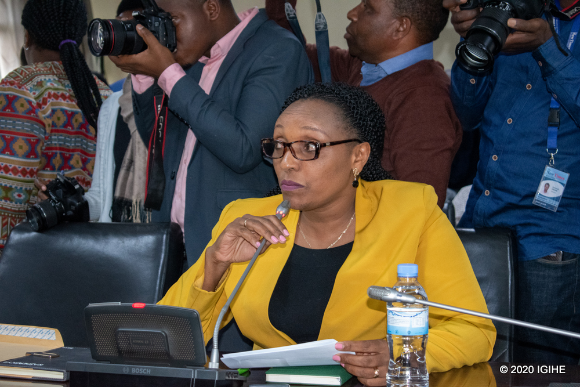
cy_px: 194
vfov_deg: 16.6
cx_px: 290
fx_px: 1329
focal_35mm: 82
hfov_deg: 24.6
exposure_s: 1/60
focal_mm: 55
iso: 3600
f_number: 5.6
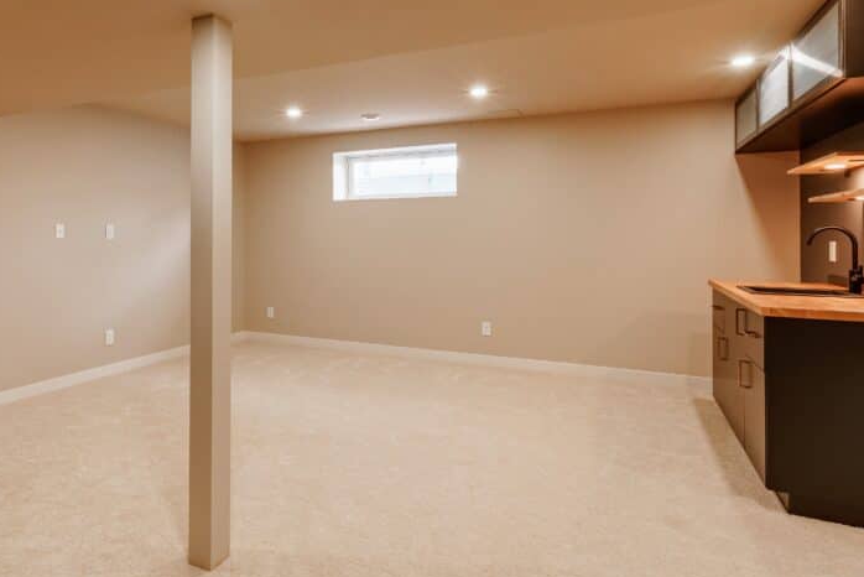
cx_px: 349
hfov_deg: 77.7
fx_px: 528
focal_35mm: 22
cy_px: 215
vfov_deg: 56.6
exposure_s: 1/15
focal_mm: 10
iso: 200
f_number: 11
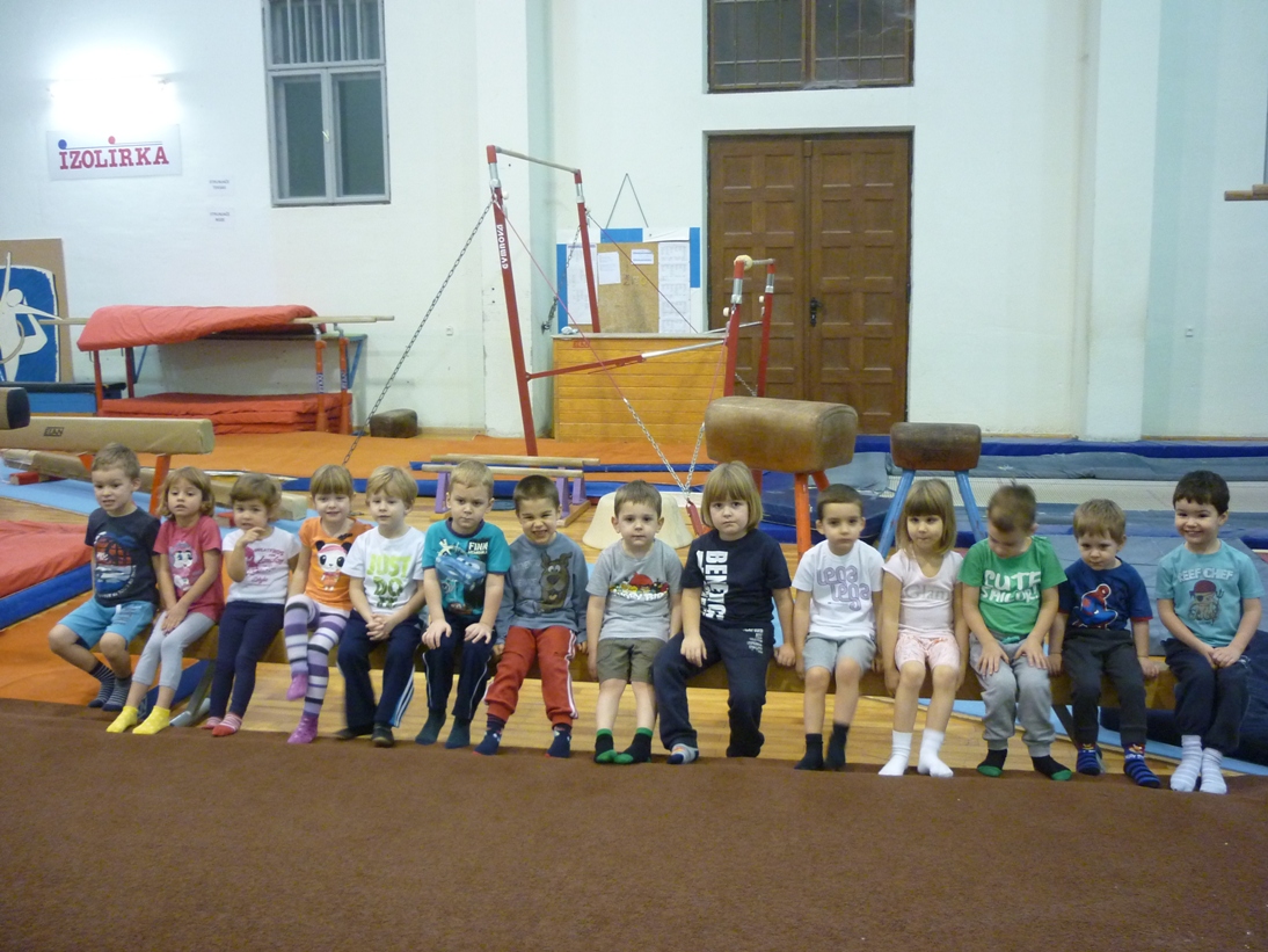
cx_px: 634
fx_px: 1209
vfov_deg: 43.0
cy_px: 476
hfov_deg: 55.3
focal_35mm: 33
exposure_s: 1/25
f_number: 2.8
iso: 400
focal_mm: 5.5
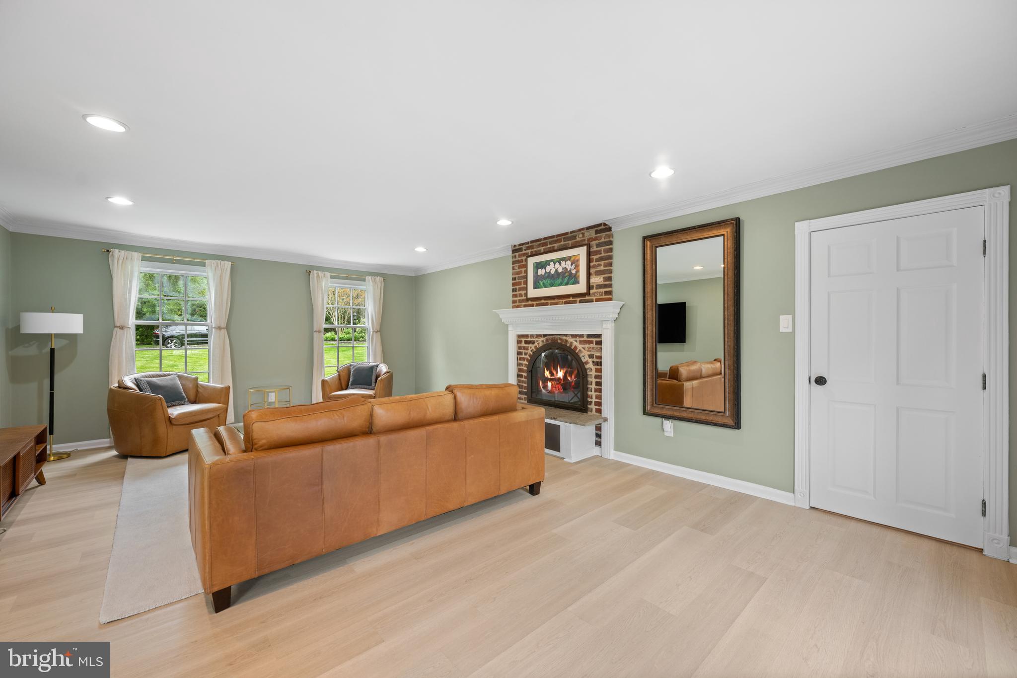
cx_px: 508
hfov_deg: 104.3
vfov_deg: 81.2
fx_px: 395
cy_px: 339
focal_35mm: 14
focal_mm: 14
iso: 400
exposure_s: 1/6
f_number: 5.6
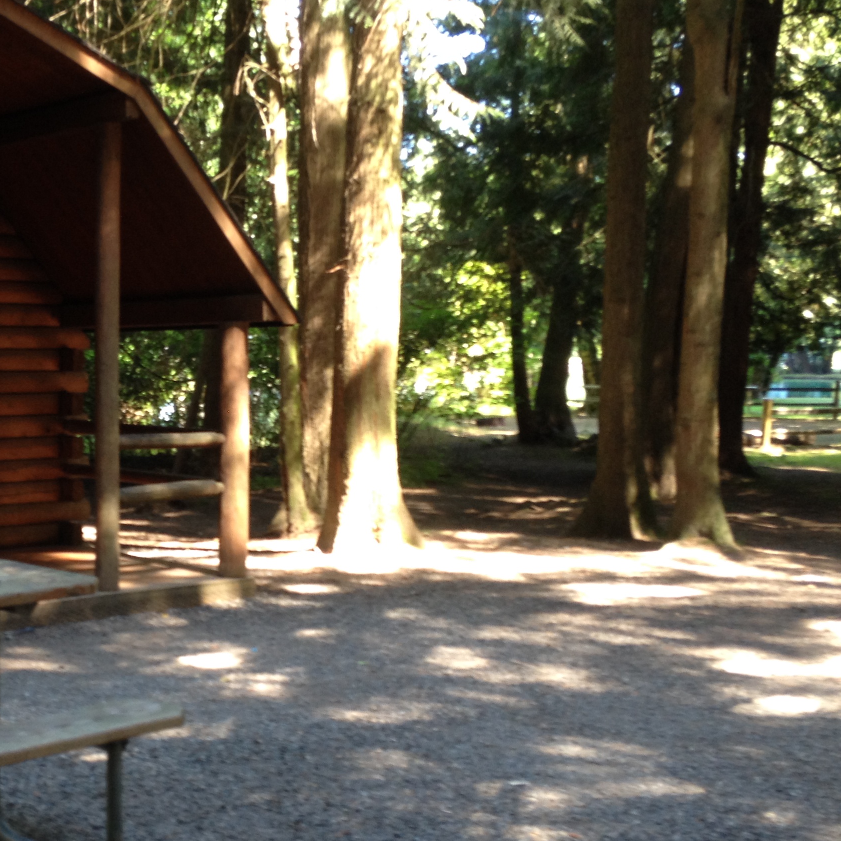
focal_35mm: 60
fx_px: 1649
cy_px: 498
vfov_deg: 28.6
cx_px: 197
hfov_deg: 28.1
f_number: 2.4
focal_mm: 4.28
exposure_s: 1/20
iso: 50
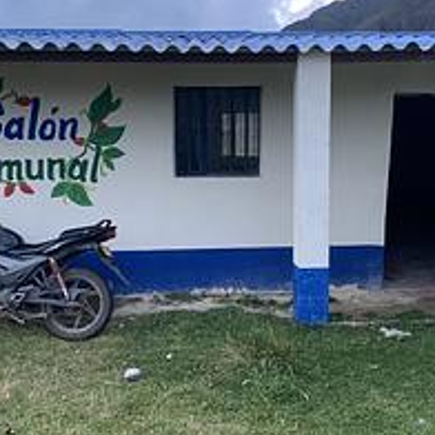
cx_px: 236
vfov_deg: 34.0
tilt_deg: -9.5
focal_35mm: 50
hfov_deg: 34.0
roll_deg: +1.2
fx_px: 711
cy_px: 242
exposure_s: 1/60
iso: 100
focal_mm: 4.25
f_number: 1.8
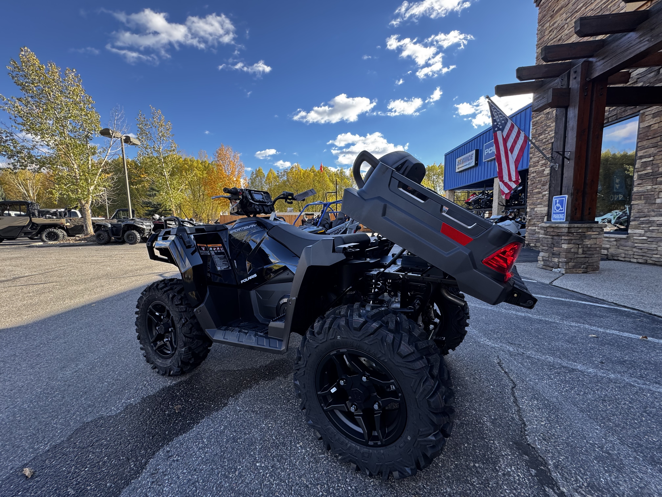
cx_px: 331
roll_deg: +1.5
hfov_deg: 102.1
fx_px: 268
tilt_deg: -6.4
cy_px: 248
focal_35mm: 14
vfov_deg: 85.7
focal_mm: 2.22
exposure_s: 1/176
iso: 40
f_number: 2.2
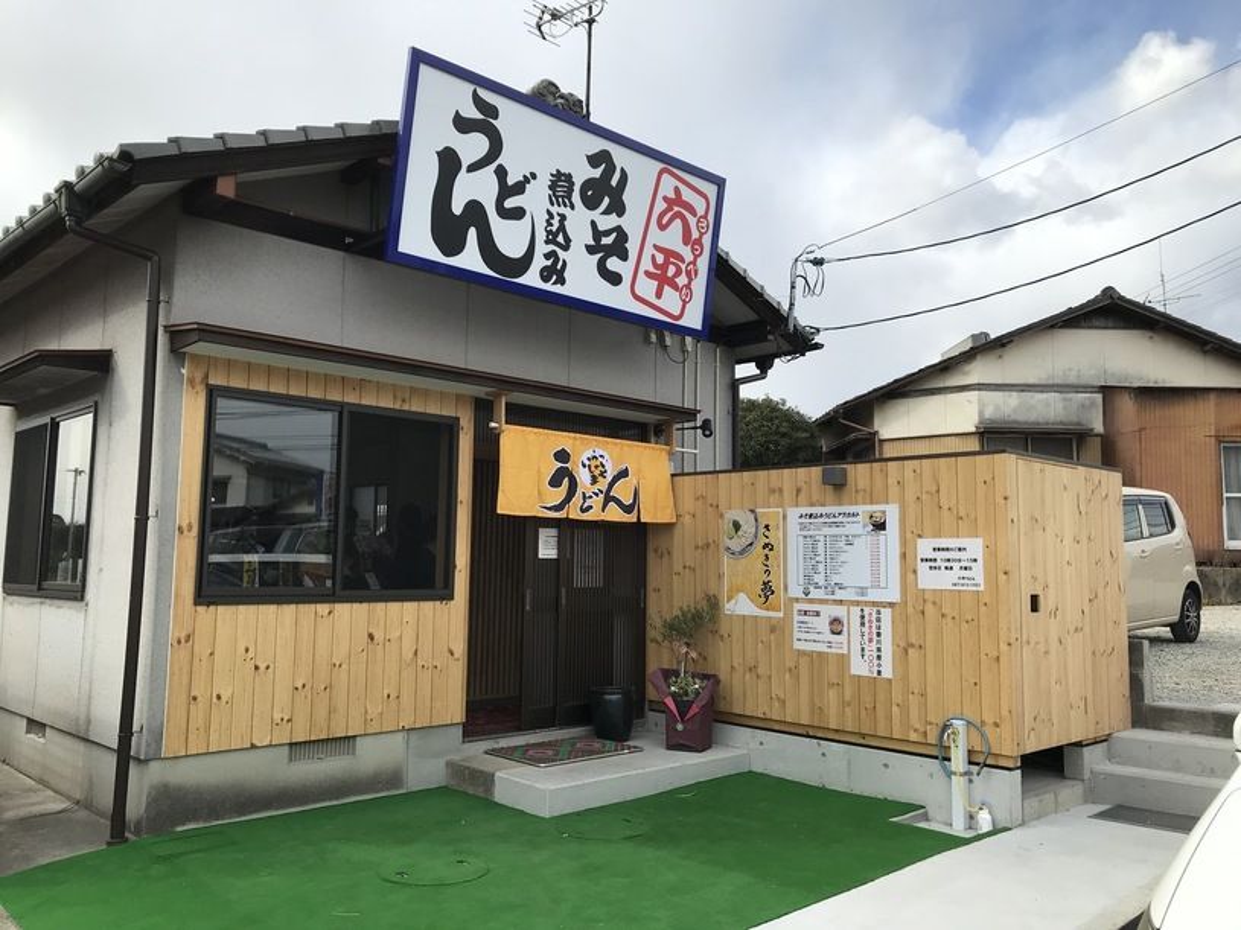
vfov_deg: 49.7
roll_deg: -1.3
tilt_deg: +6.9
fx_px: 1004
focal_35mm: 28
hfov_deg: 63.5
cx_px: 620
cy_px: 465
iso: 20
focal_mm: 3.99
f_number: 1.8
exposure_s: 1/1773
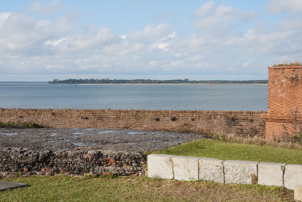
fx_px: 428
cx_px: 151
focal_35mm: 51
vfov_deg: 26.5
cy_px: 101
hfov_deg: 38.9
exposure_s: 1/100
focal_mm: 51
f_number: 13
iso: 100
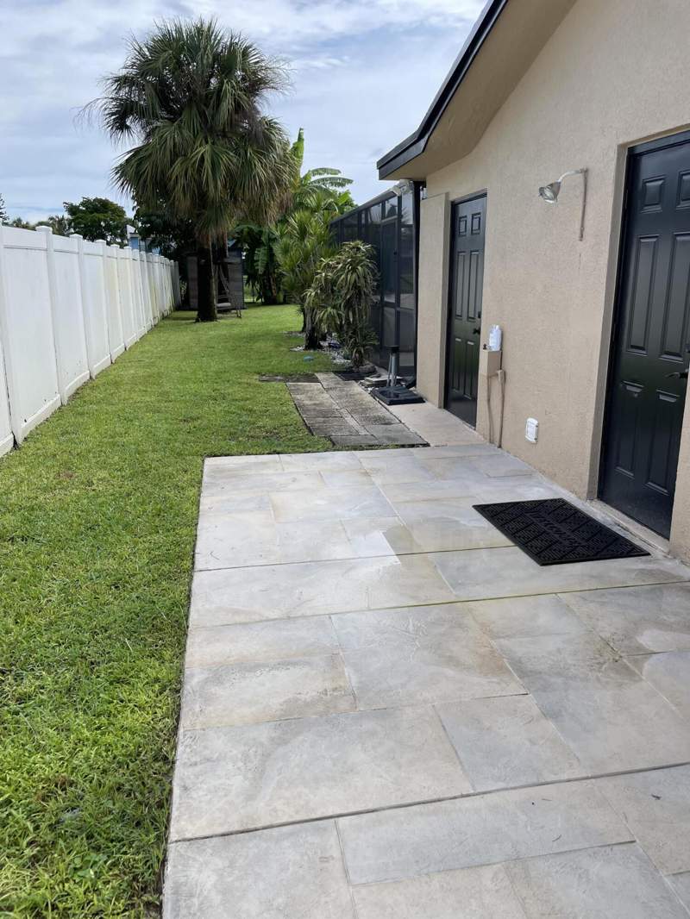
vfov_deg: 67.3
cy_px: 460
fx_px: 691
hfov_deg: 53.1
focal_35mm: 26
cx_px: 345
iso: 32
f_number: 1.6
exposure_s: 1/1742
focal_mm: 4.2
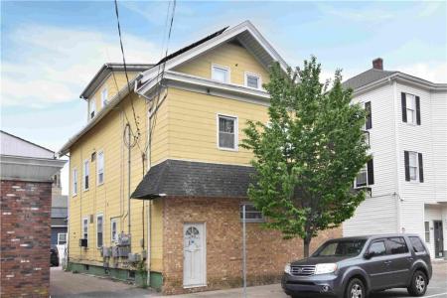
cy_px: 149
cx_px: 224
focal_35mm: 28
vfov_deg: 45.7
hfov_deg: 64.6
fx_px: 354
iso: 200
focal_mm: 19
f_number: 7.1
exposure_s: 1/200
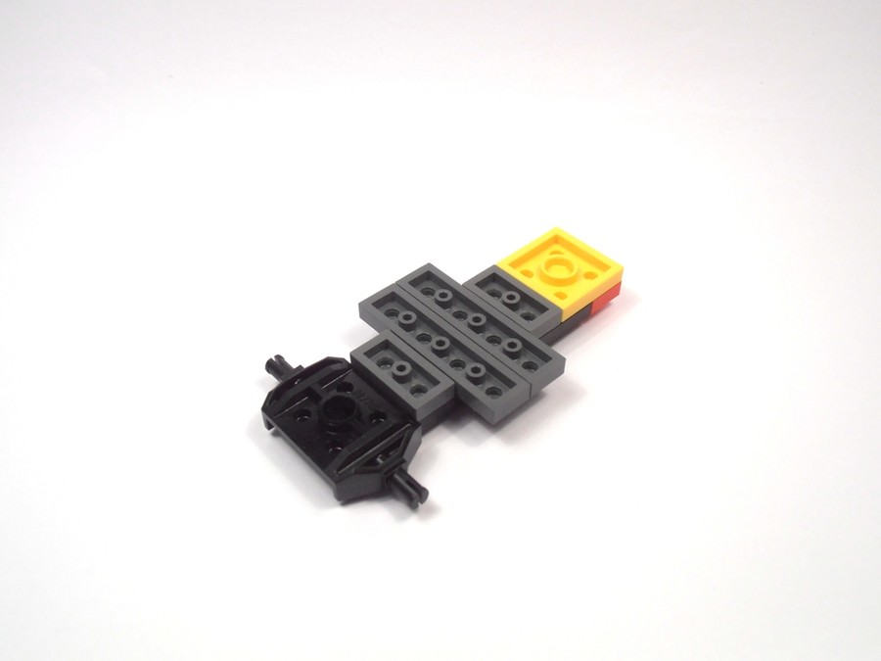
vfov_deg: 38.7
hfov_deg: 50.1
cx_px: 440
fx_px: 942
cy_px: 330
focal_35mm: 37
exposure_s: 1/125
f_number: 3.9
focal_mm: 6.61
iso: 80
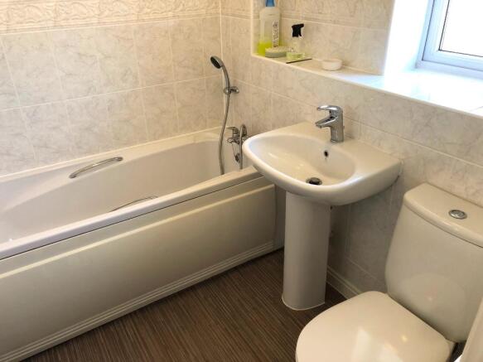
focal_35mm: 28
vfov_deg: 49.7
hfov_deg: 63.5
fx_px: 391
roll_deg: +0.7
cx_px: 242
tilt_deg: -25.8
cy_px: 181
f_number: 1.8
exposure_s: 1/33
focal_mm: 3.99
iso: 32
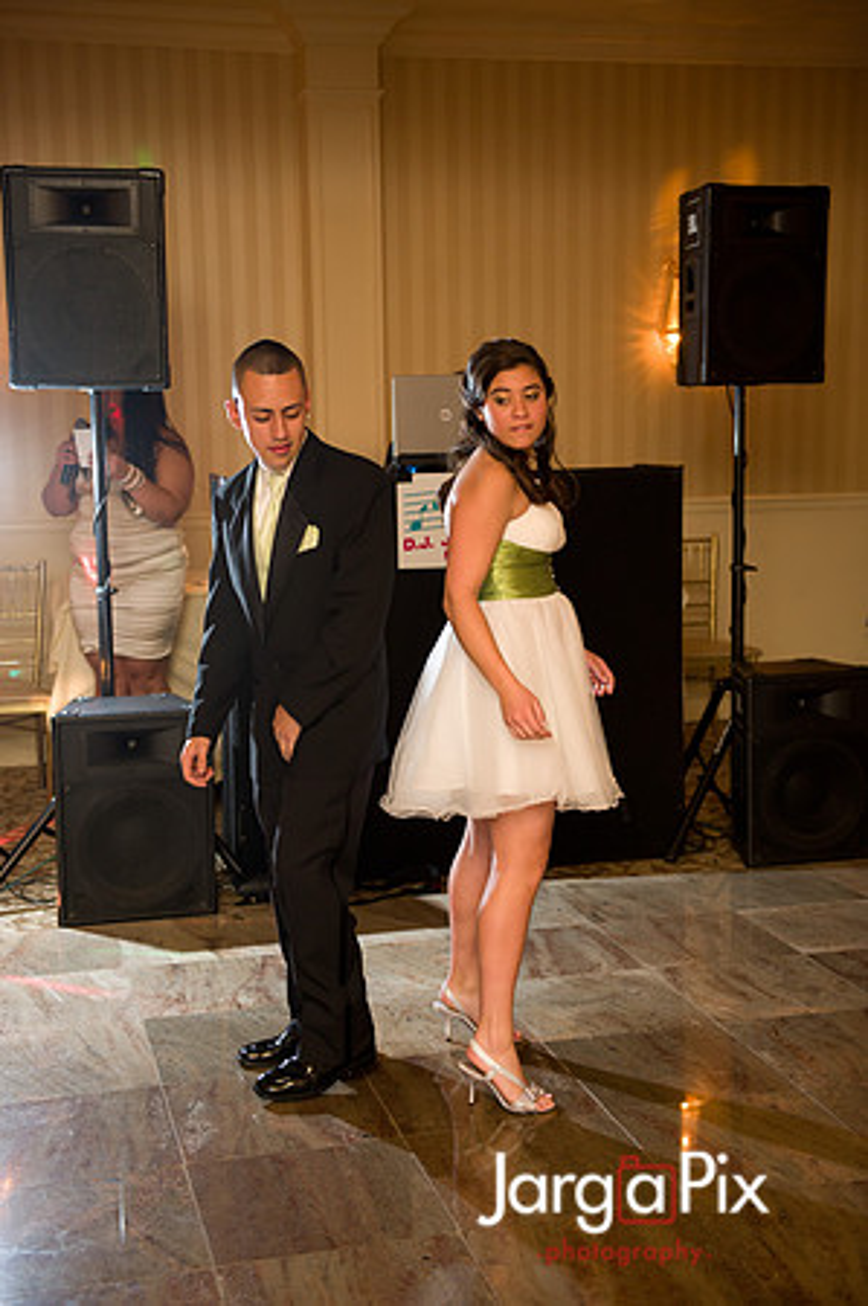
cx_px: 434
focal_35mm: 50
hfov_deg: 26.9
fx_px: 1812
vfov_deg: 39.6
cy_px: 653
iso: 1600
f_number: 3.2
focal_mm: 50
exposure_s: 1/125
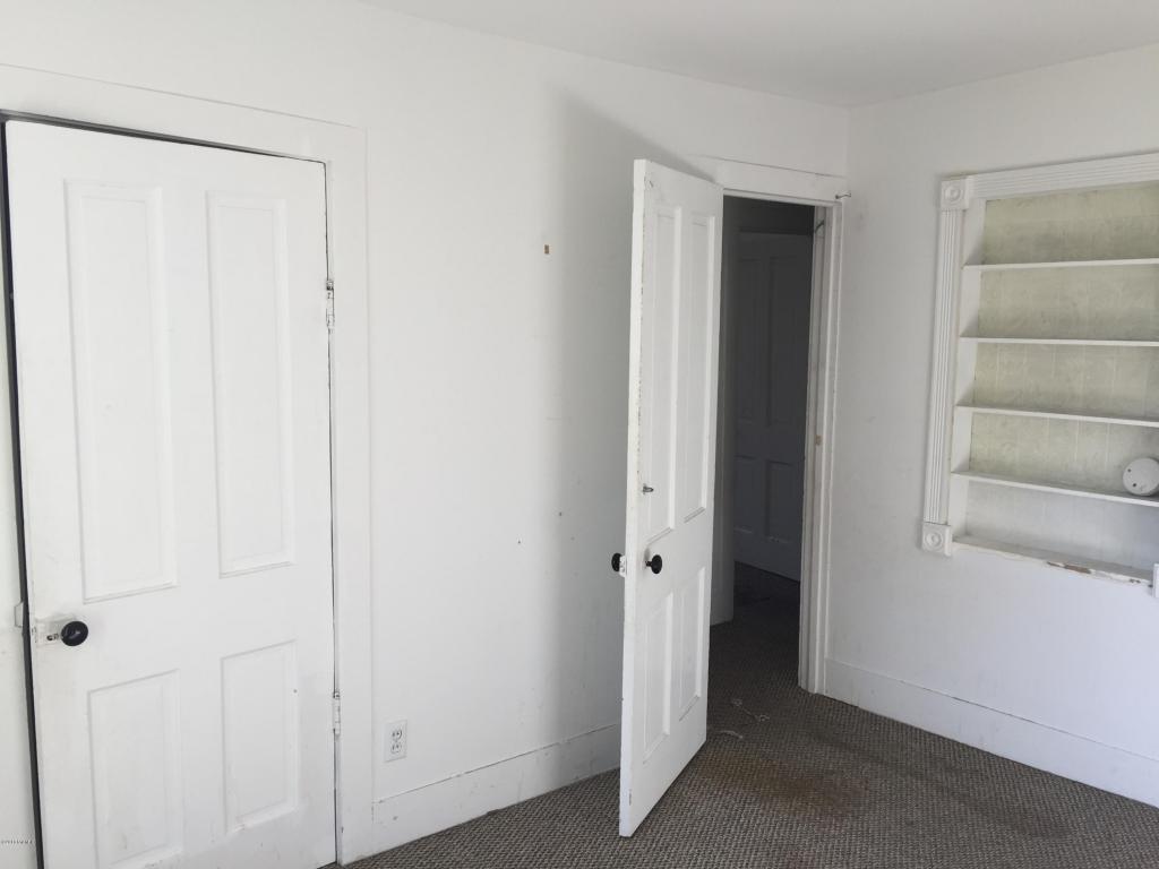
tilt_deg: -8.1
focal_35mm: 29
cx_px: 580
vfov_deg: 48.2
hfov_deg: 61.7
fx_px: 971
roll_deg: +0.4
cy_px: 434
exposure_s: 1/126
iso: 32
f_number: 2.2
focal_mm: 4.15
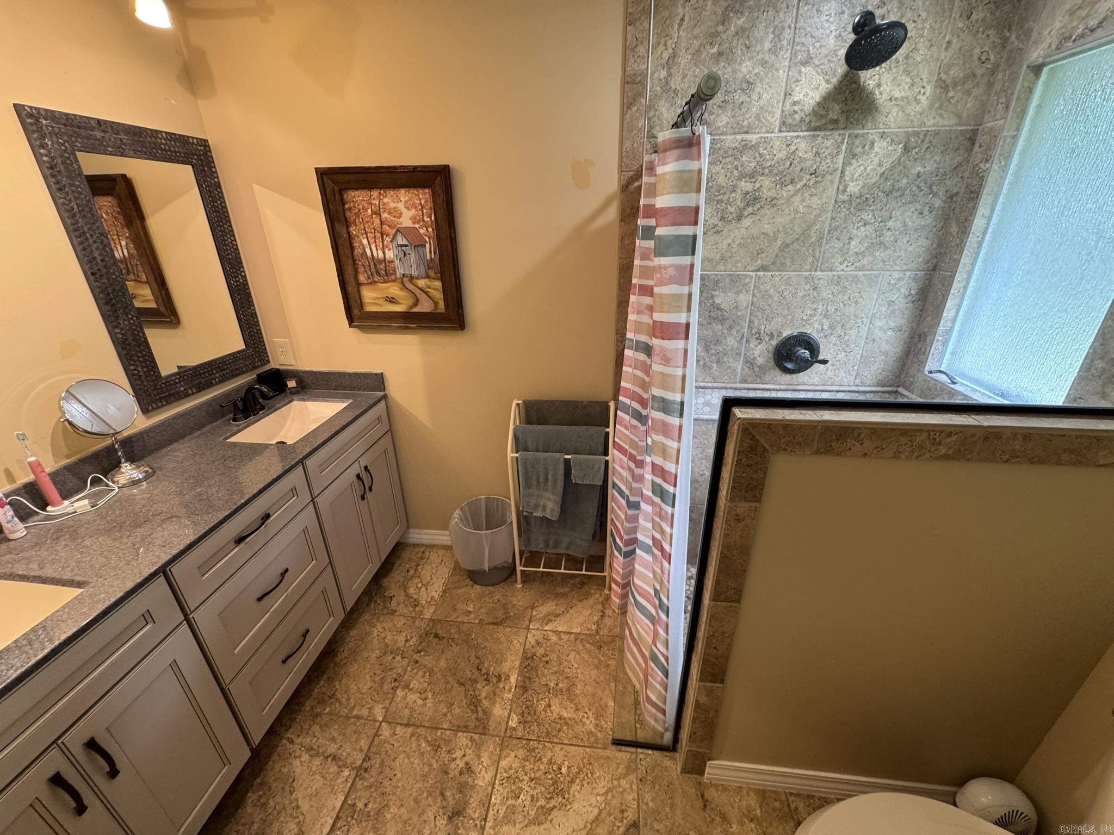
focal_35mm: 14
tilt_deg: -25.8
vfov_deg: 85.7
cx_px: 557
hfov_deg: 102.1
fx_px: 451
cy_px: 418
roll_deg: +1.9
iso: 200
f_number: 2.2
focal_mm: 2.22
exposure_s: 1/60
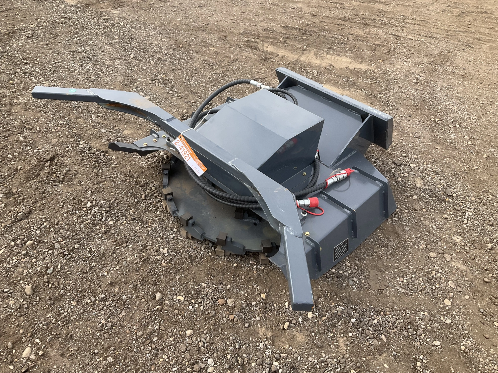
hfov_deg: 61.7
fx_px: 417
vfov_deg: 48.2
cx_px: 249
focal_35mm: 29
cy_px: 186
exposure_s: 1/540
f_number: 1.8
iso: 25
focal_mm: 3
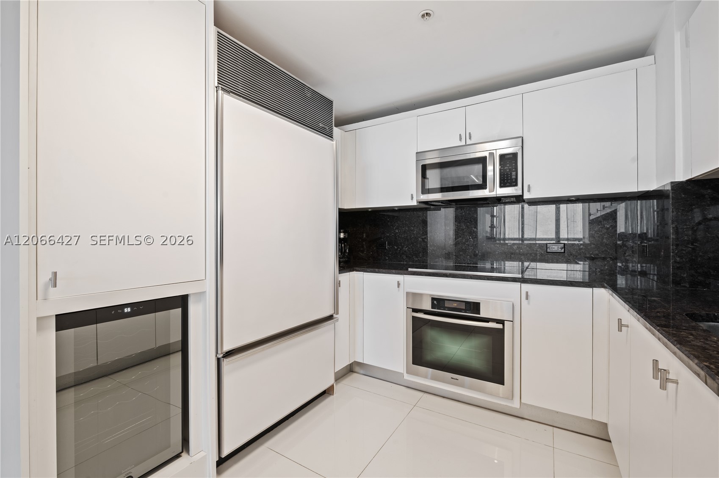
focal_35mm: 15
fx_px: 299
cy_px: 239
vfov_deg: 77.2
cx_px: 360
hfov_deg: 100.4
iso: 200
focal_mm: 15
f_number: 8
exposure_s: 1/2
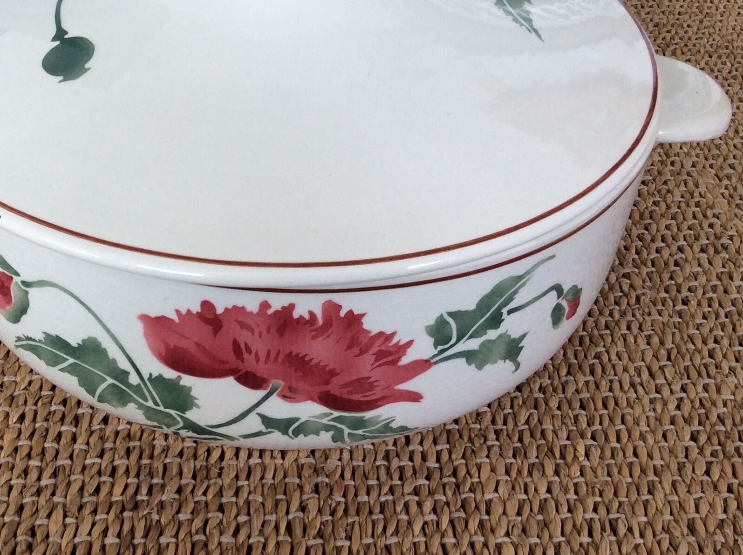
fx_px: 1114
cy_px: 215
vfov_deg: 27.9
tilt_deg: -38.3
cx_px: 242
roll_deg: +0.6
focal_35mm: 52
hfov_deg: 36.5
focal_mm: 3.3
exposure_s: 1/50
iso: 50
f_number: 2.4
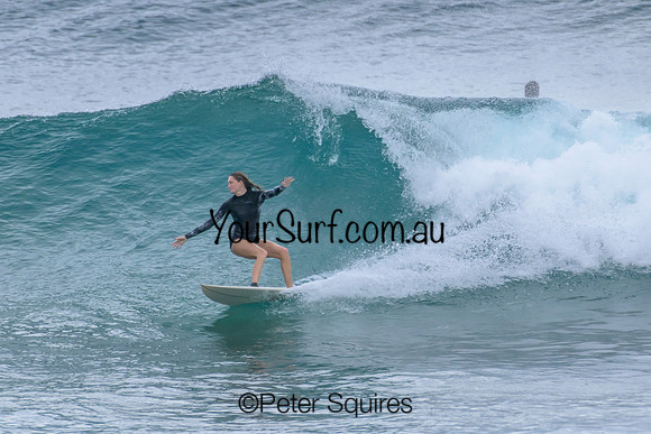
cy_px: 217
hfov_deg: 2.1
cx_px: 326
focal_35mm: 1000
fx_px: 18087
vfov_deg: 1.4
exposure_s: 1/2000
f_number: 11
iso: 2200
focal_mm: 1000
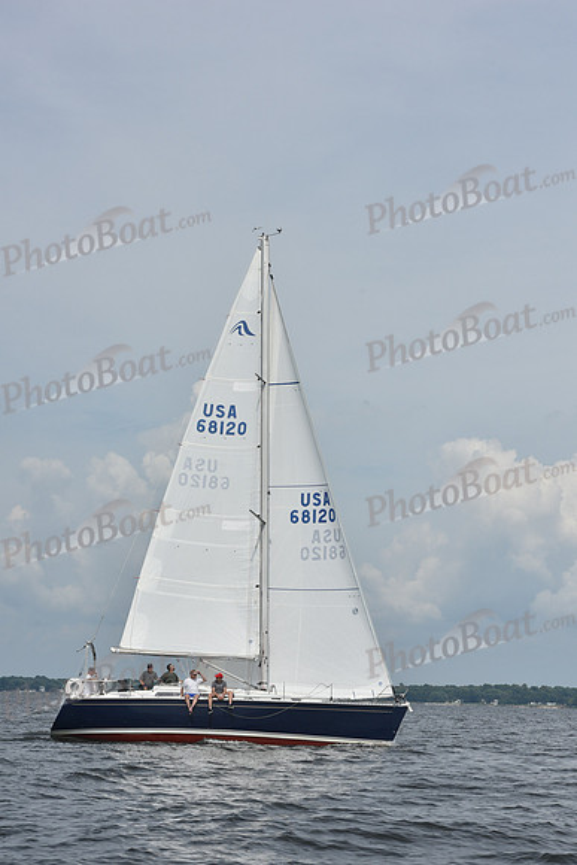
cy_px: 432
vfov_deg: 22.6
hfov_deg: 15.2
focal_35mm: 90
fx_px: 2162
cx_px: 288
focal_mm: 90
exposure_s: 1/1250
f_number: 11
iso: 320
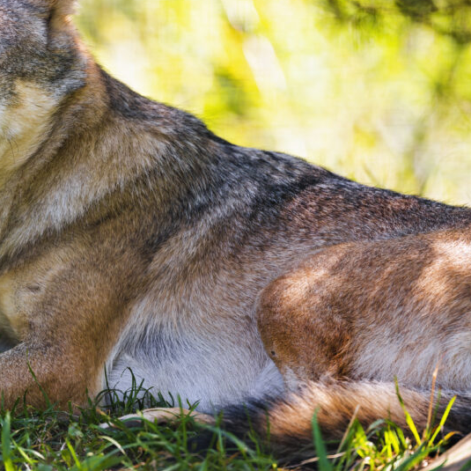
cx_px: 115
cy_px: 203
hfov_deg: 3.2
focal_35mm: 553
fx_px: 8513
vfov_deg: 3.2
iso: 500
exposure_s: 1/640
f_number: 4.5
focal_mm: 340
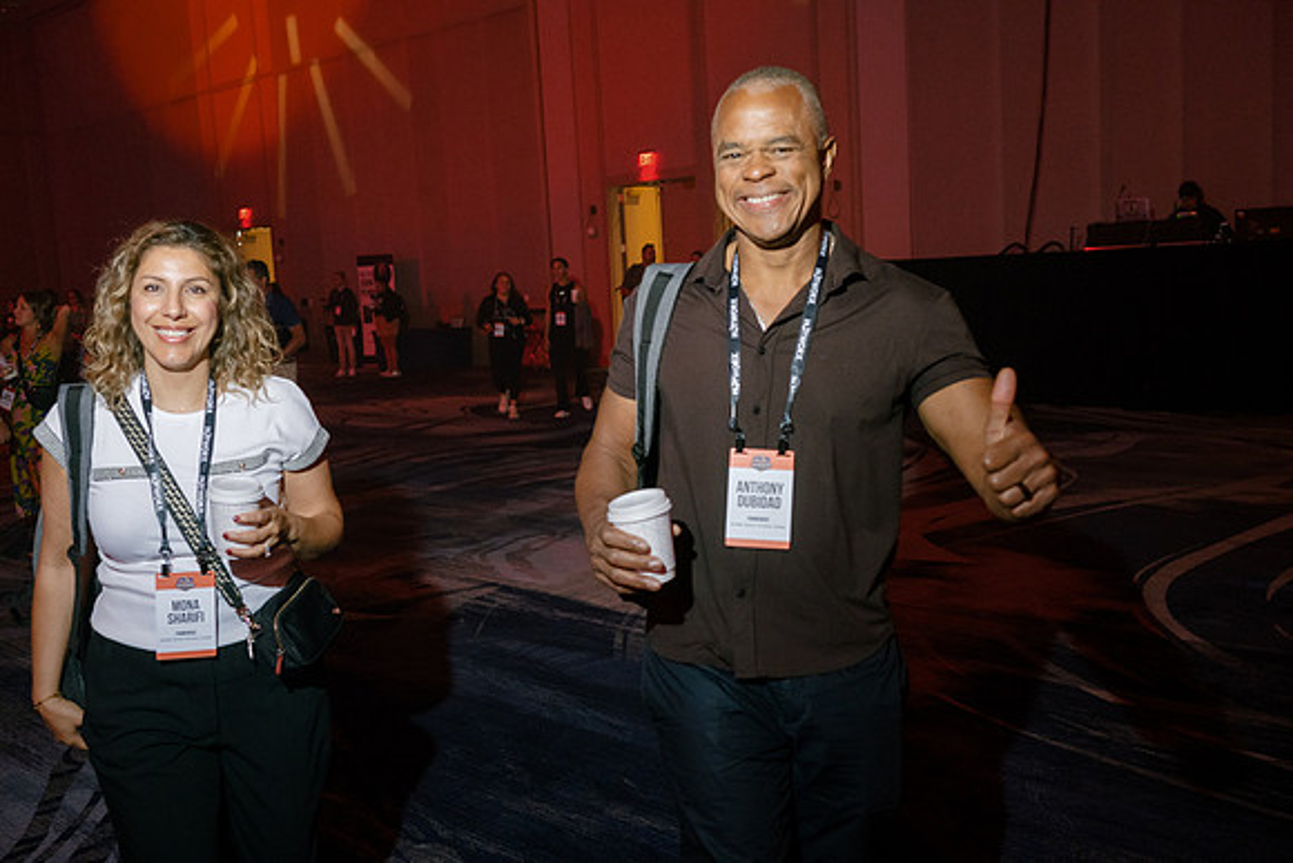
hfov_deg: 54.4
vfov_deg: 37.9
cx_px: 646
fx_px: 1257
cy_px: 432
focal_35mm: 35
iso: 1250
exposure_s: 1/160
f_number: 4
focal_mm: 35
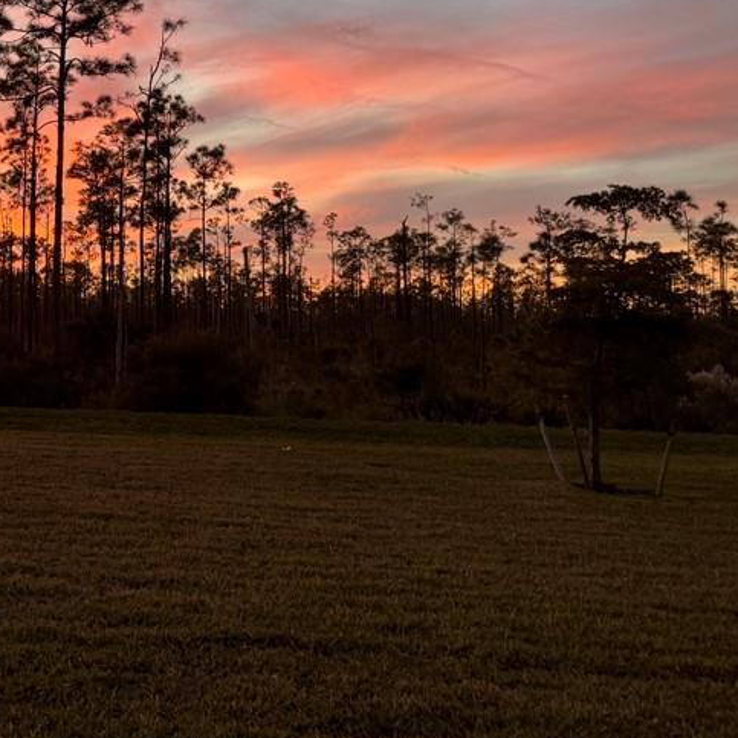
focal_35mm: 45
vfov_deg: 36.9
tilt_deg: +5.8
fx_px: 1085
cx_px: 8
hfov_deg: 34.3
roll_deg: -1.7
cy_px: 211
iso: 125
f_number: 1.78
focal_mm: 6.76
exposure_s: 1/121
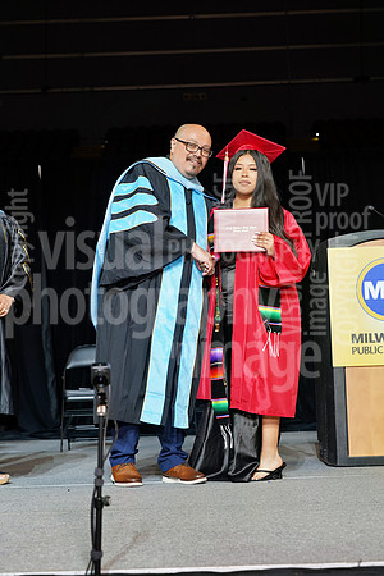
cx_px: 192
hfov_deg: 22.3
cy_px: 288
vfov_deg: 32.9
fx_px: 976
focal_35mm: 61
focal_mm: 61
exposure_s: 1/80
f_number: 5.6
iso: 500
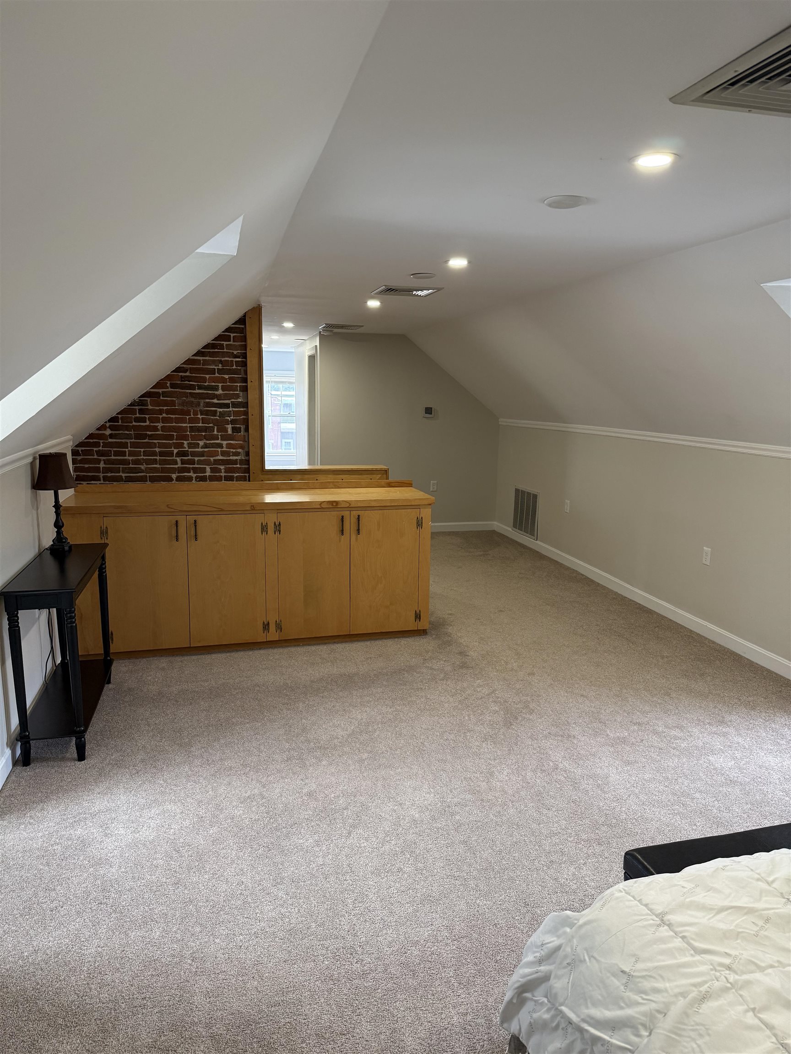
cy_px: 527
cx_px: 396
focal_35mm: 24
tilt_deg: -8.9
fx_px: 731
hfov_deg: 56.8
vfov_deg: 71.6
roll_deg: -1.3
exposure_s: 1/120
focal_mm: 6.76
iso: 250
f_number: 1.78
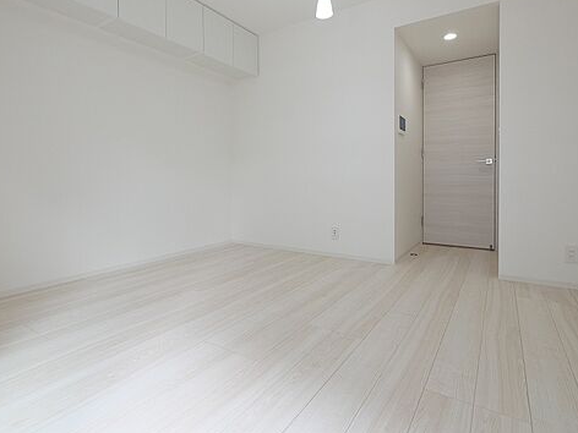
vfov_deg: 68.3
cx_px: 263
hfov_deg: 84.5
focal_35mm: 19
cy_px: 183
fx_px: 317
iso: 640
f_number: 5
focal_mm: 7
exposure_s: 1/160
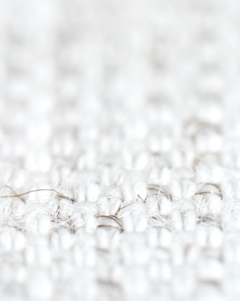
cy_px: 103
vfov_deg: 3.7
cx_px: -208
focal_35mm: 523
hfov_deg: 2.9
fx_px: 4644
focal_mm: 90
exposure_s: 1/6
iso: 100
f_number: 6.3
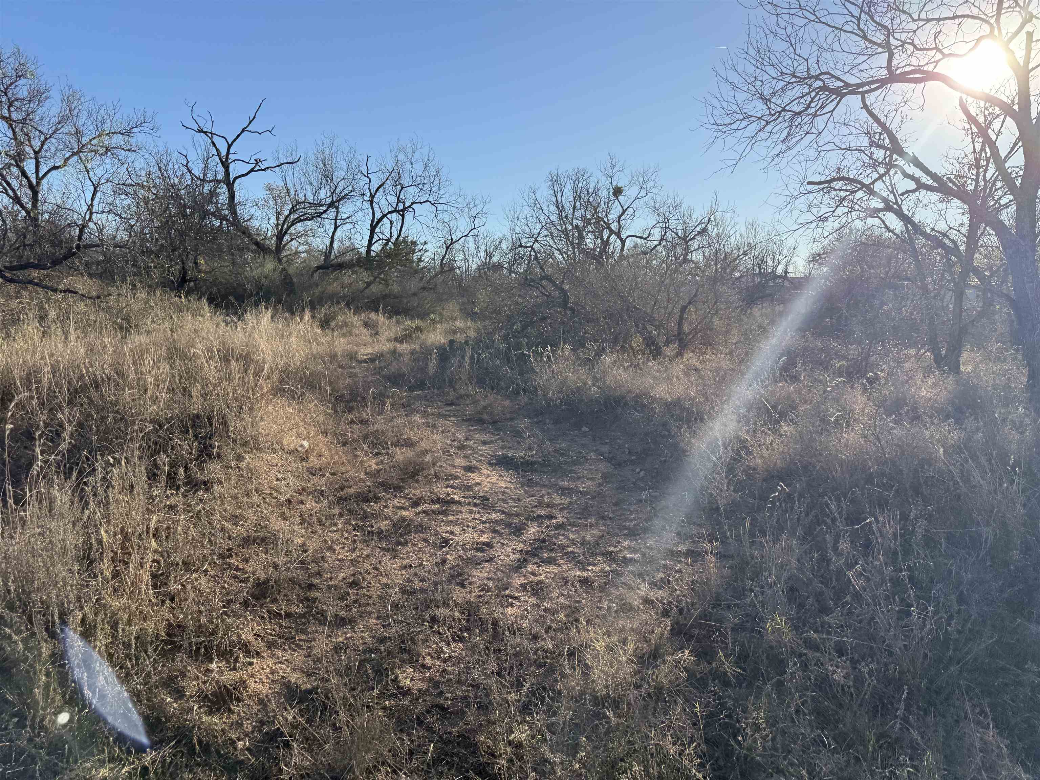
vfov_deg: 56.8
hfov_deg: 71.6
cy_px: 390
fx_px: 721
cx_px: 520
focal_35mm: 24
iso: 80
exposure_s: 1/2703
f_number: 1.78
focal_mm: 6.76
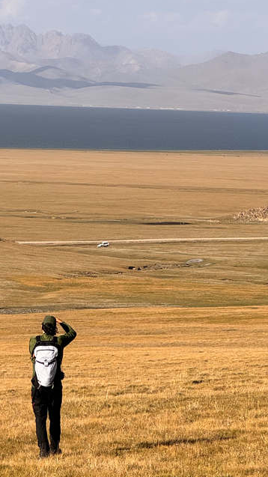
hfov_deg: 7.6
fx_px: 1997
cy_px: 177
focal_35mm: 158
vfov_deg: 13.6
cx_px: -52
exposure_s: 1/1130
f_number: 2.8
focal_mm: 9
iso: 25
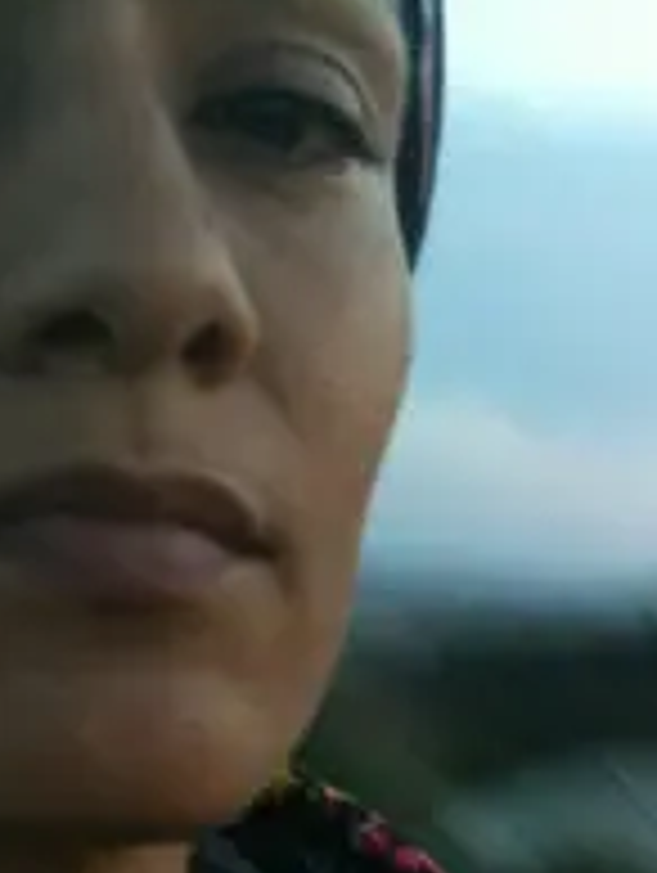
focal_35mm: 90
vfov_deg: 20.9
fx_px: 2273
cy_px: 904
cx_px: 736
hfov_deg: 16.0
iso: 100
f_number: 2.8
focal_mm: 3.85
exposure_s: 1/40
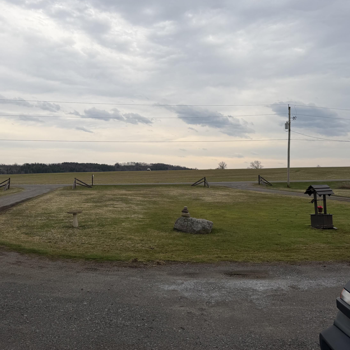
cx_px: 163
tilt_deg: +0.9
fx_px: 332
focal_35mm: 29
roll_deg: +0.6
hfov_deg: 55.6
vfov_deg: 55.6
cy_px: 174
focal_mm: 6.76
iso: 80
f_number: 1.78
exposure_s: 1/1727
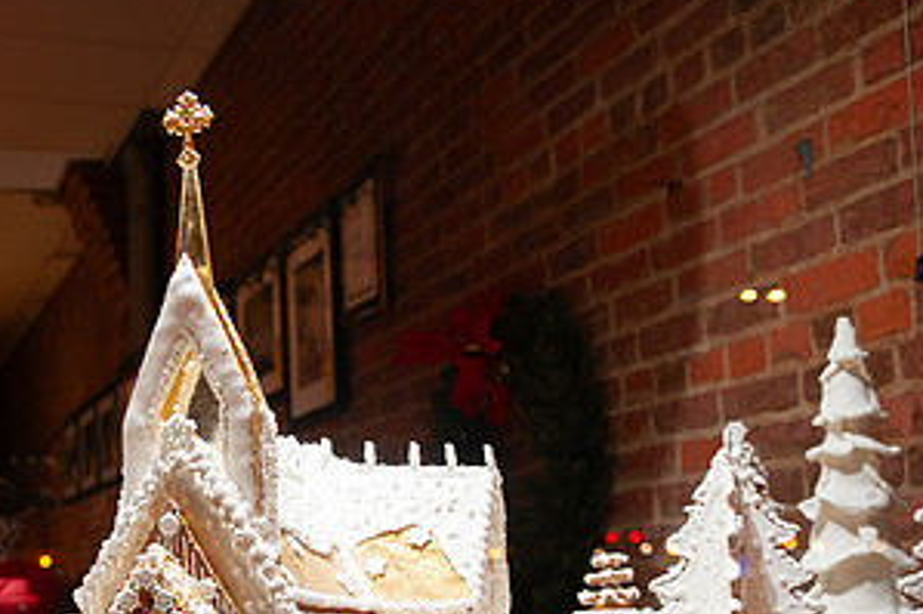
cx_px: 244
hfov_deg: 31.9
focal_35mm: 62
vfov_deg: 21.7
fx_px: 1589
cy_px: 454
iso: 1000
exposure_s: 1/125
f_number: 2.8
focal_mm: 32
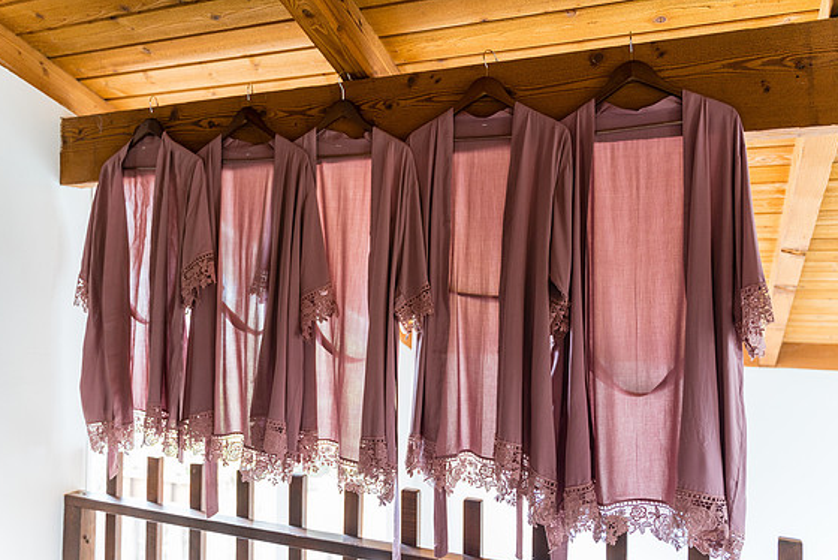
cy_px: 288
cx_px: 425
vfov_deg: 45.0
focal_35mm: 29
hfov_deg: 63.6
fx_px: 675
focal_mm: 28
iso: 800
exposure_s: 1/100
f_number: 2.8
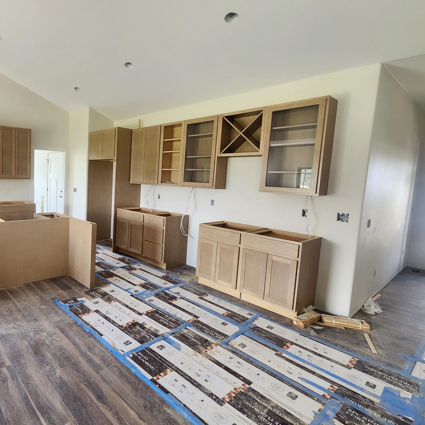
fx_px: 250
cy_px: 204
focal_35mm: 18
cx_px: 93
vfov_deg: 80.7
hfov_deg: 73.5
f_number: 2.2
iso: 250
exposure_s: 1/60
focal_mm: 2.2
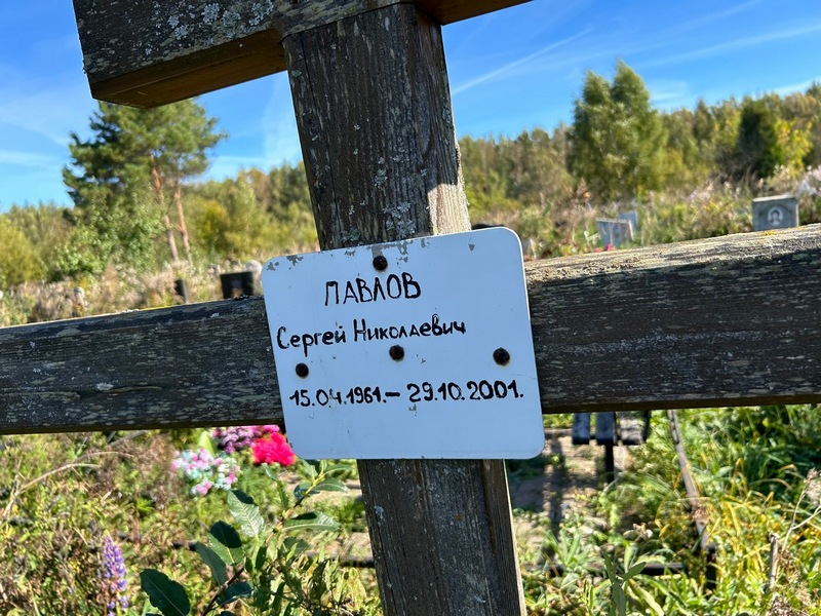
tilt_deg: -10.6
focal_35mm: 26
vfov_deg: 53.1
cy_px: 308
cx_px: 410
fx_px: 617
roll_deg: +0.5
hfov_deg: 67.3
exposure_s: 1/1531
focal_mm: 5.7
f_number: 1.5
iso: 50
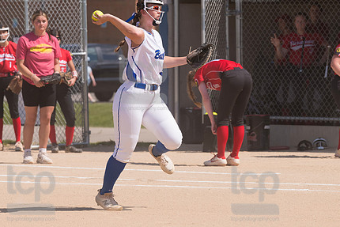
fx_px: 3146
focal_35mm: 333
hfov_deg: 6.2
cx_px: 143
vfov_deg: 4.1
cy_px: 83
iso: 250
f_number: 5.6
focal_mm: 165
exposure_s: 1/1600
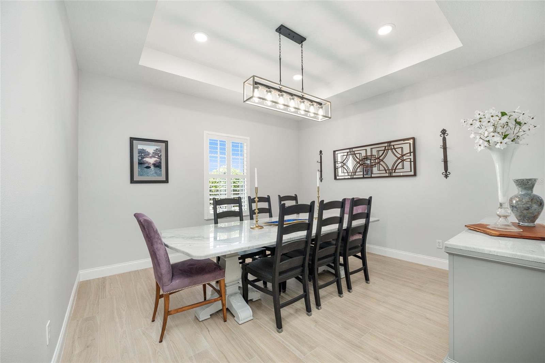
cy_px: 182
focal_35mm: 14
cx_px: 272
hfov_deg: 104.3
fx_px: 212
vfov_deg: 81.2
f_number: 7.1
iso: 320
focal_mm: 14
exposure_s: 1/15
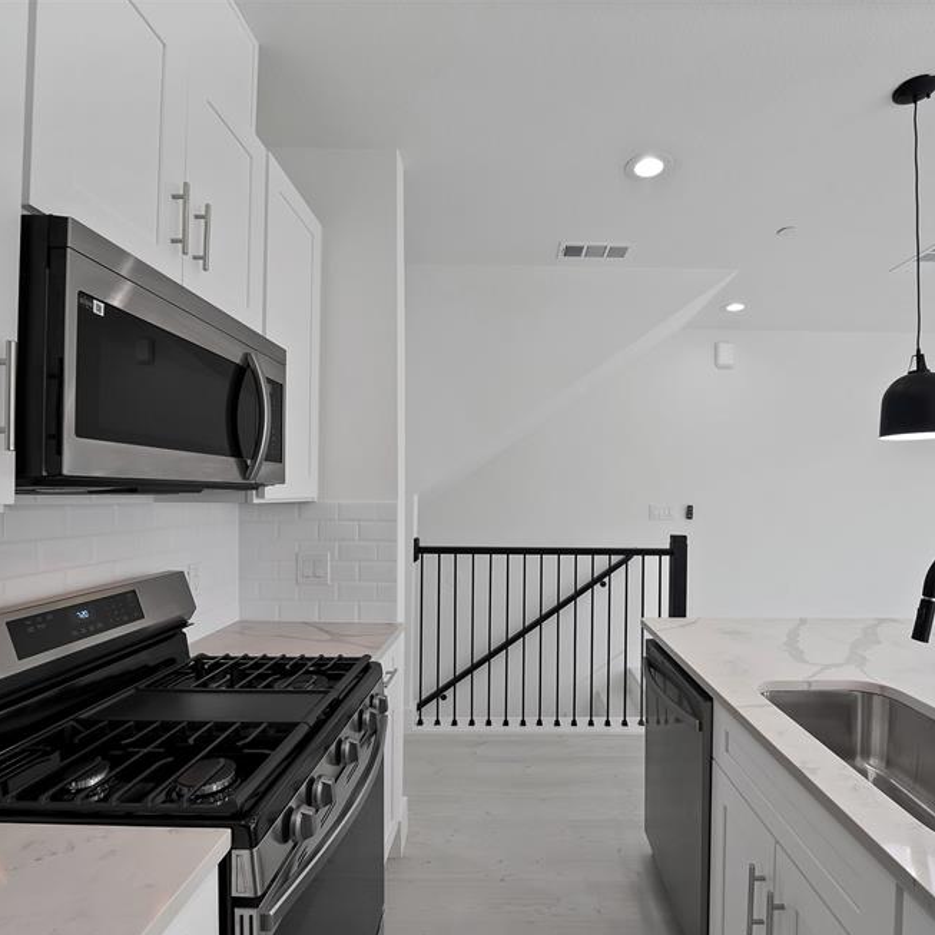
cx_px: 523
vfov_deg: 87.4
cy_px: 488
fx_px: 489
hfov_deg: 87.1
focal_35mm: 16
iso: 640
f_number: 9
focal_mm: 12
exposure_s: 1/13
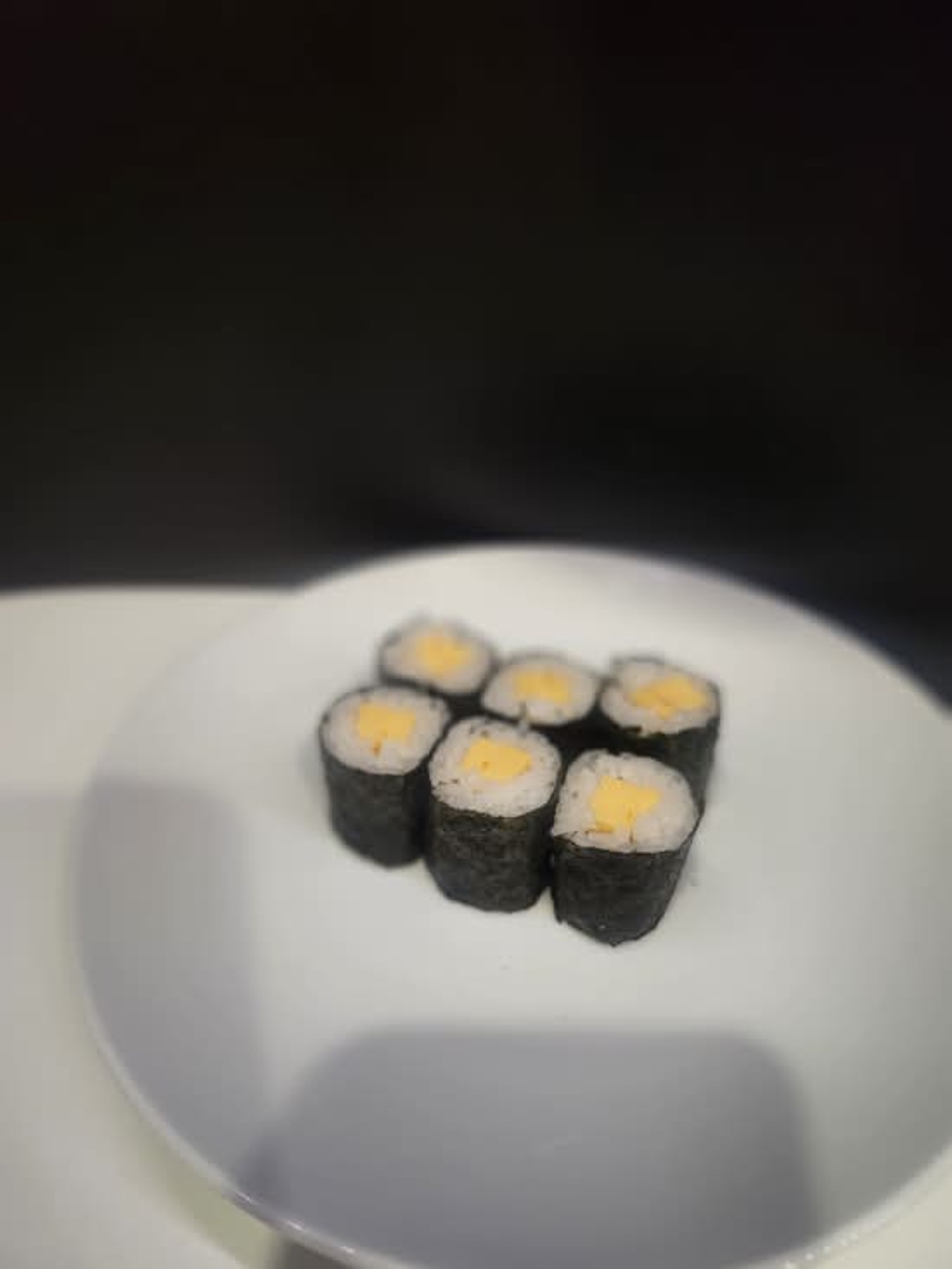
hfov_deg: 58.9
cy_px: 634
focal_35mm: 23
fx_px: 843
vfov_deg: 73.9
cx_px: 476
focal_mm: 5.54
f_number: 1.8
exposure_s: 1/100
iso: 250
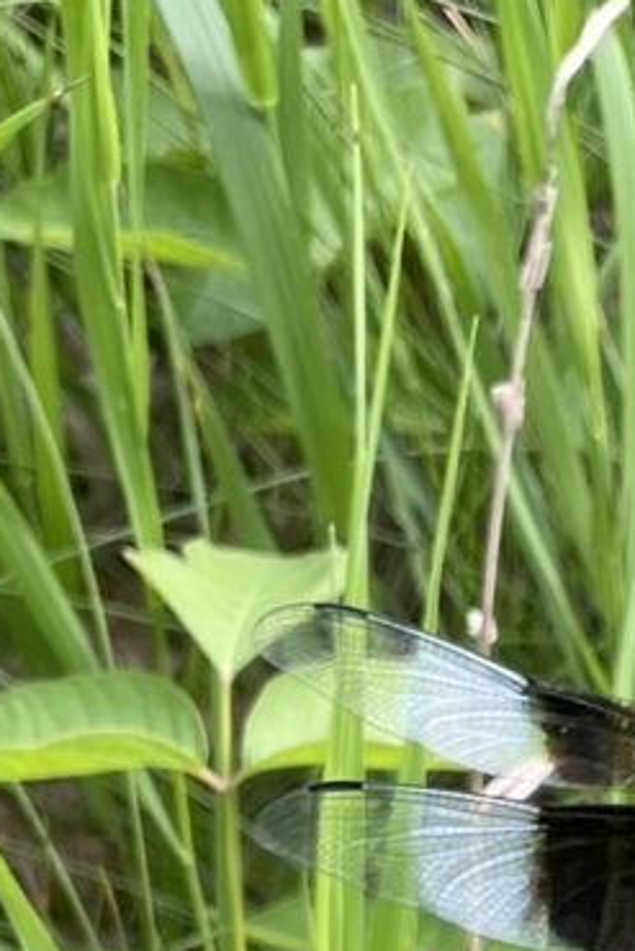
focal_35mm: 117
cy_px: 982
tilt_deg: -60.7
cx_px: 769
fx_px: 3092
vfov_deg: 17.0
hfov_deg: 11.5
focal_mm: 4.2
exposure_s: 1/227
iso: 32
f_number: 1.6
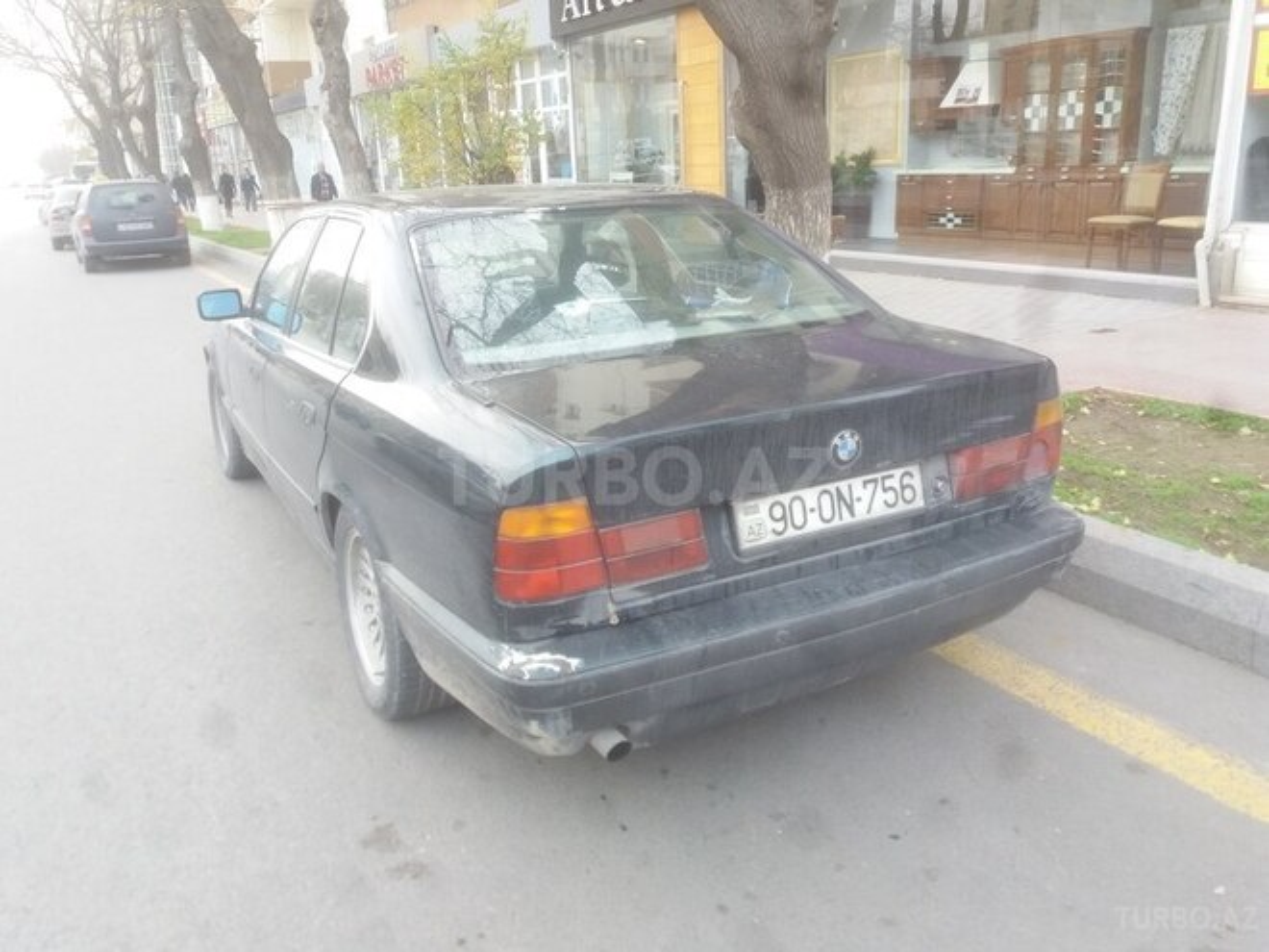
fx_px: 1026
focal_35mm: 28
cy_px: 476
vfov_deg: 49.7
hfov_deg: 63.4
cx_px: 634
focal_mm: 3.7
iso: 80
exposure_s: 1/50
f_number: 1.9
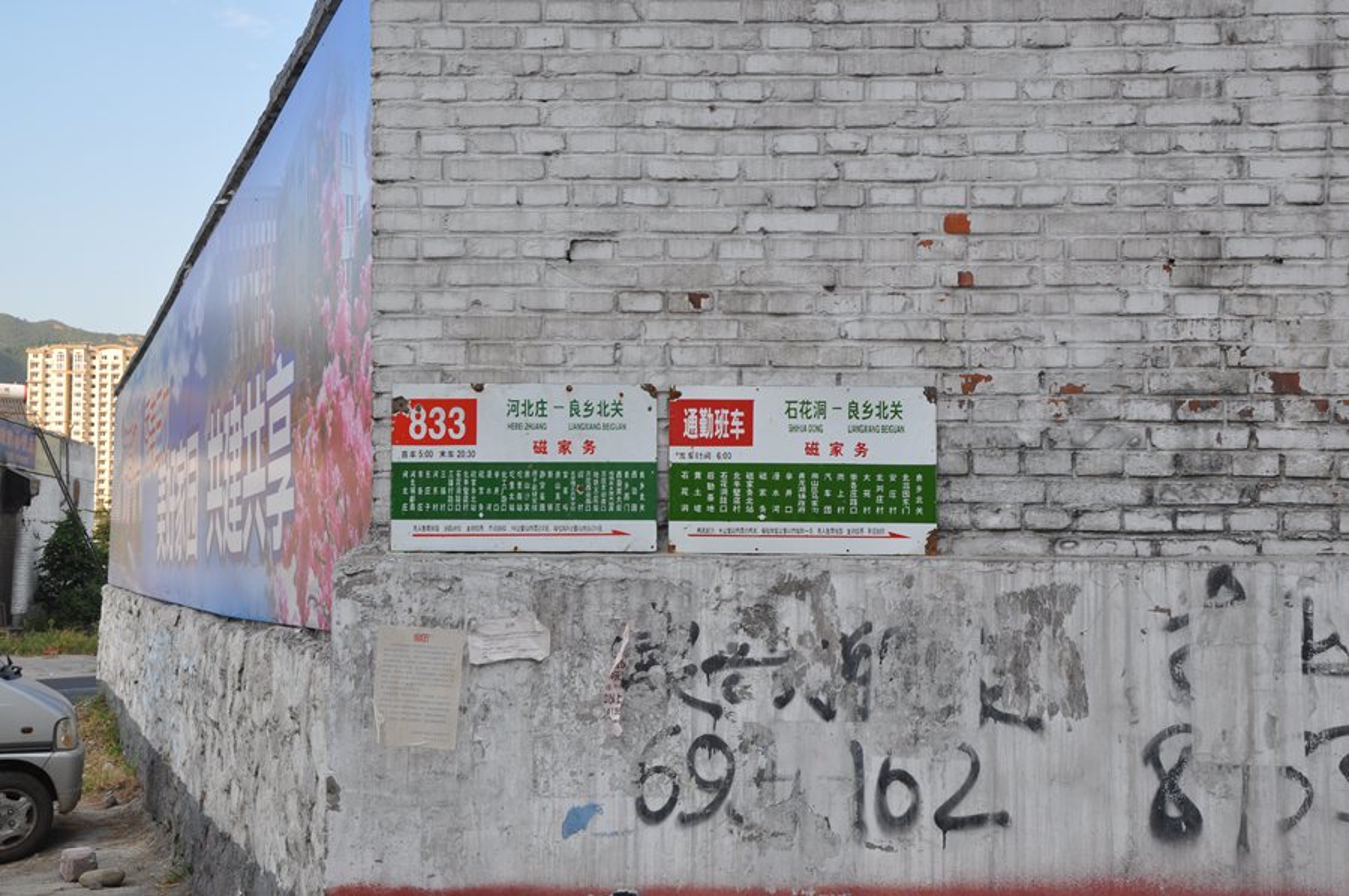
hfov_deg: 41.2
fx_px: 1797
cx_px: 674
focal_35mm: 48
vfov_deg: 28.0
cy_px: 448
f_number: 11
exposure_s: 1/125
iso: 200
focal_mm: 32
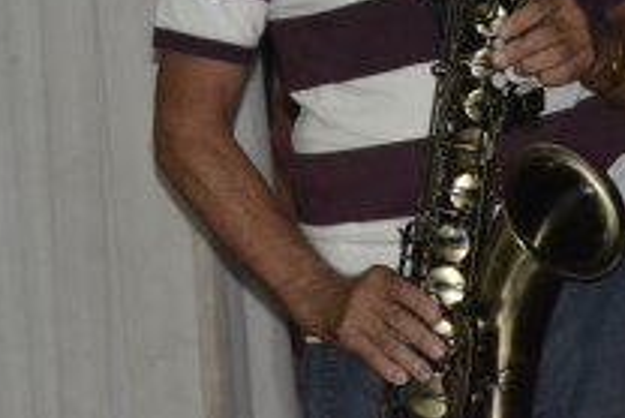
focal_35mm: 432
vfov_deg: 3.2
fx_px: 7505
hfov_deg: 4.8
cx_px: 415
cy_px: -23
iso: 3200
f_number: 5.6
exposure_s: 1/60
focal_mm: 120
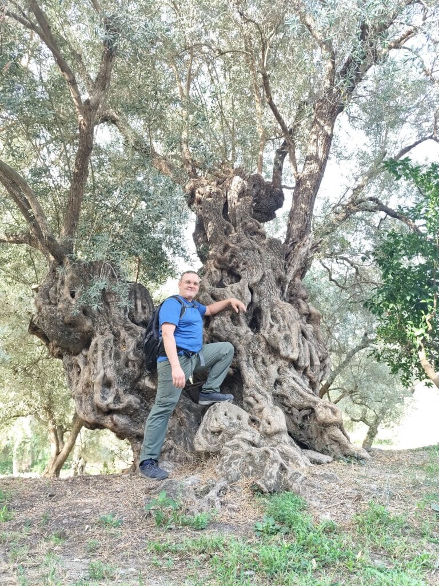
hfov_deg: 58.9
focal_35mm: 23
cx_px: 220
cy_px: 293
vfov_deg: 73.9
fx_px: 389
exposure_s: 1/100
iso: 300
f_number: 1.65
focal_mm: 6.19
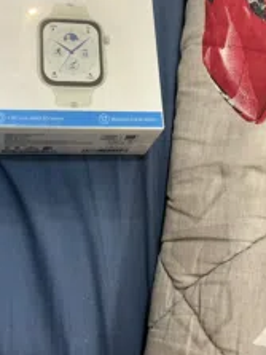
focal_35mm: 52
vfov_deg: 36.6
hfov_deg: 28.0
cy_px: 134
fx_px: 533
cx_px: 111
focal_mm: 3
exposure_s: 1/50
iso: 80
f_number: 1.8
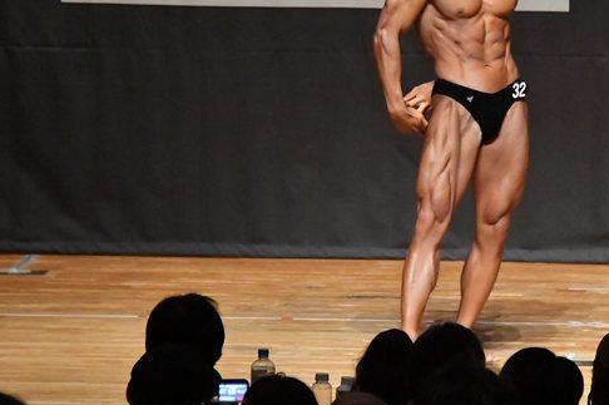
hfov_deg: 5.1
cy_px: 123
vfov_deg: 3.4
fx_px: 6878
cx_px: 438
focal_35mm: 407
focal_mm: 170
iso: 12800
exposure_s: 1/400
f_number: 5.6
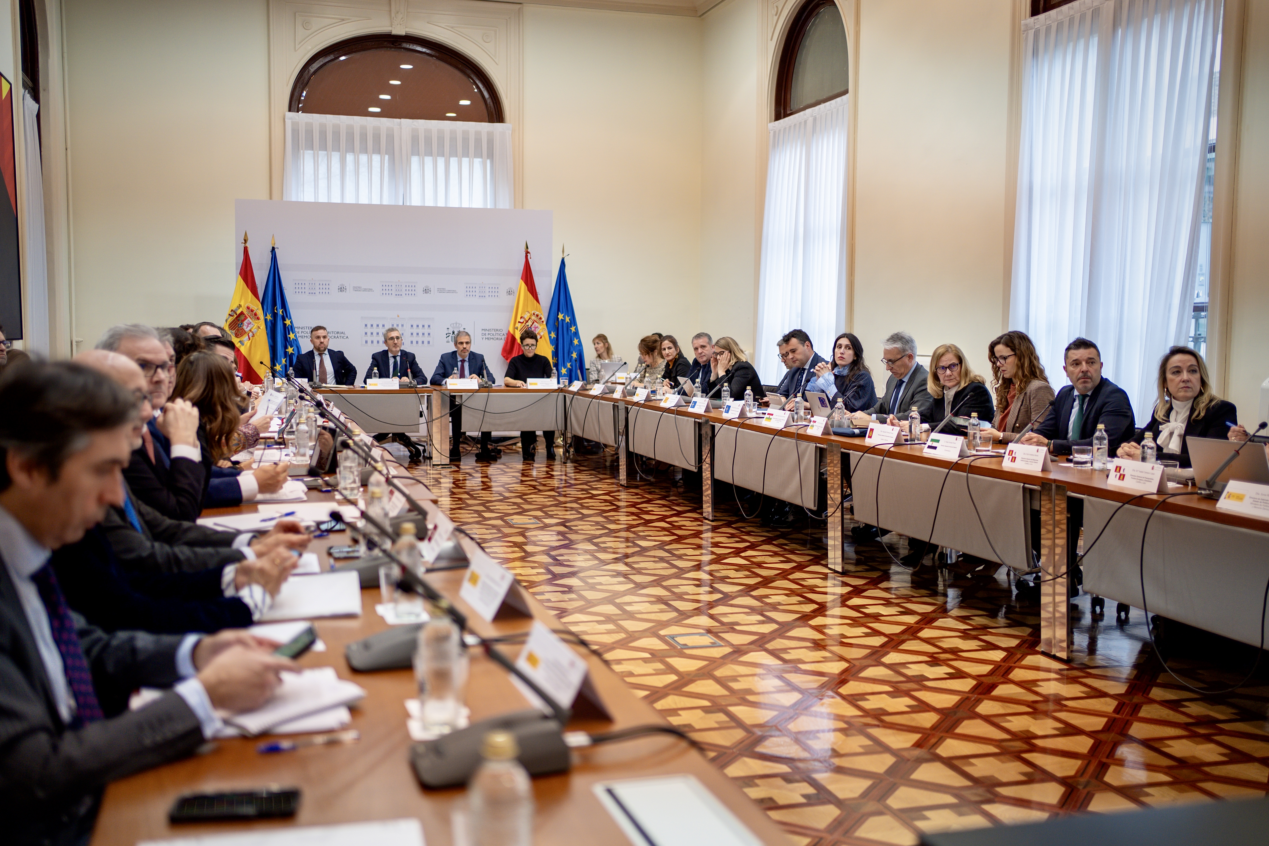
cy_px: 423
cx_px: 634
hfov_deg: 54.4
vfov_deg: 37.9
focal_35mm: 35
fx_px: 1234
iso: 640
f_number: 1.8
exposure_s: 1/200
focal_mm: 35
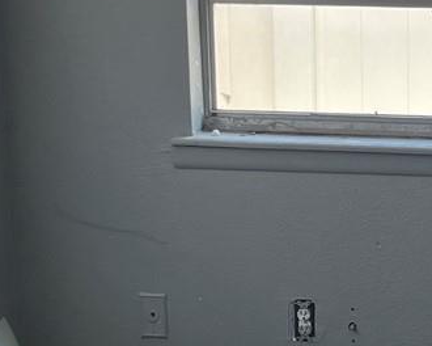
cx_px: 475
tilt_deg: -10.3
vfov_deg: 12.5
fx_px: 1573
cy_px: 136
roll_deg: +0.7
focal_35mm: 123
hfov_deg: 15.2
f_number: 1.6
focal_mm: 5.1
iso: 40
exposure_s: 1/175
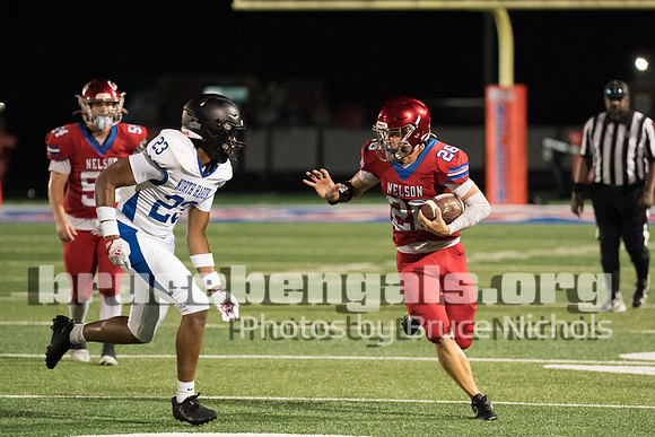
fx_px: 5760
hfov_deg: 6.5
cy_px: 205
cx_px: 401
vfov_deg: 4.3
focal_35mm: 317
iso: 12800
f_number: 2.8
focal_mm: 200
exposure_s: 1/1250
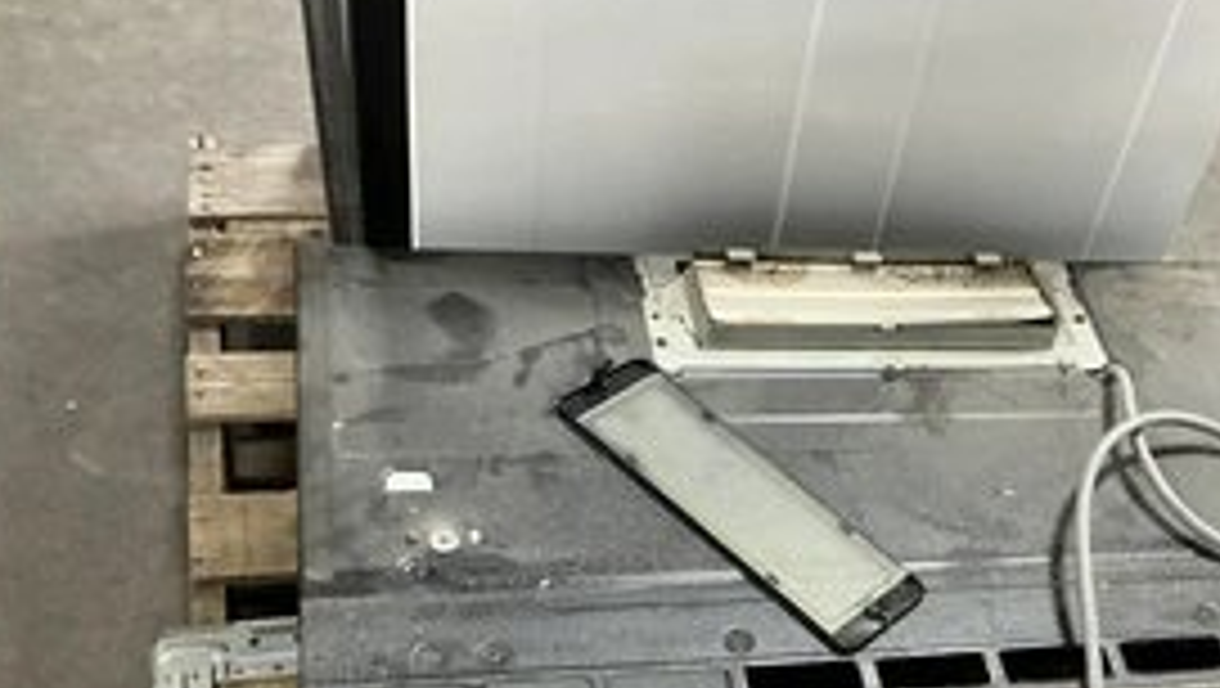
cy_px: 643
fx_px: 1457
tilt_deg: -49.7
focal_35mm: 45
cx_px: 837
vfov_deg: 25.6
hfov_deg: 44.6
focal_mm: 3
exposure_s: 1/30
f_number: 1.8
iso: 400
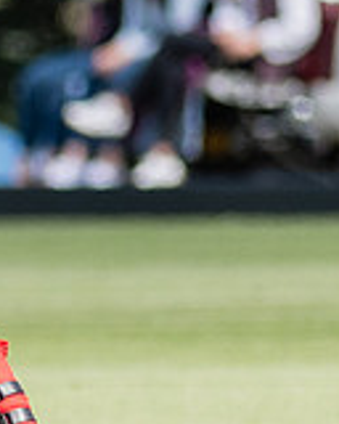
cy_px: 355
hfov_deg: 0.5
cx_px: -340
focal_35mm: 2946
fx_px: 36947
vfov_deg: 0.7
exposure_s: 1/5000
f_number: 2.8
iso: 250
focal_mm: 300
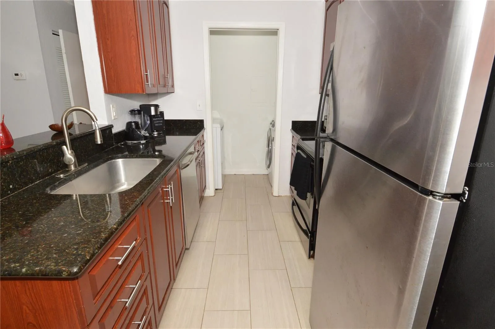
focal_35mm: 18
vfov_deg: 67.3
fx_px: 247
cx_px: 248
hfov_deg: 90.1
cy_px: 164
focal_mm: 12
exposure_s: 1/60
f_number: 9
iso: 800
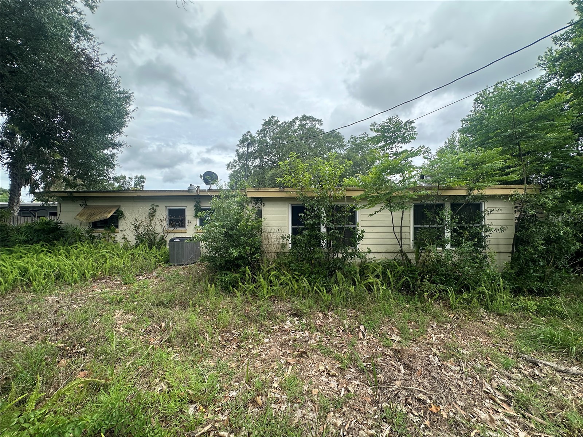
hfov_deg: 102.1
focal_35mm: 14
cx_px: 292
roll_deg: +0.0
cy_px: 218
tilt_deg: -0.6
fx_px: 236
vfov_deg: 85.7
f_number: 2.2
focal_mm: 2.22
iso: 40
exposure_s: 1/550
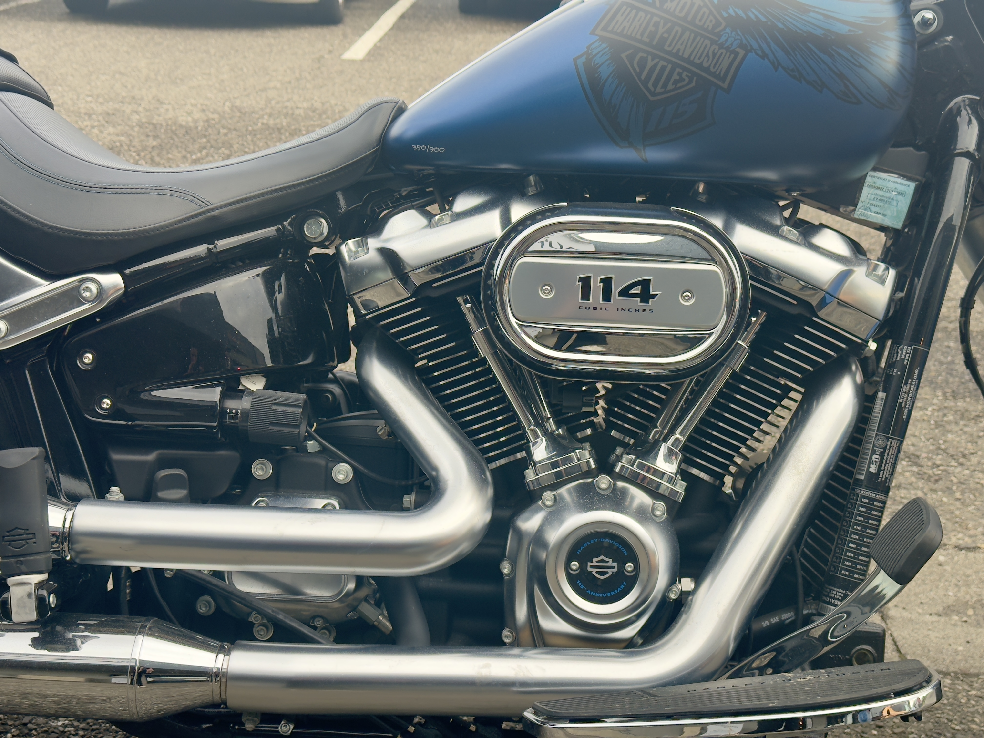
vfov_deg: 30.3
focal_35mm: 48
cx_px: 492
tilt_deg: -17.2
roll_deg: -1.8
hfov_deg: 39.7
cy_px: 369
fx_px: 1364
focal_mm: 6.76
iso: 64
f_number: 1.78
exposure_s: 1/372
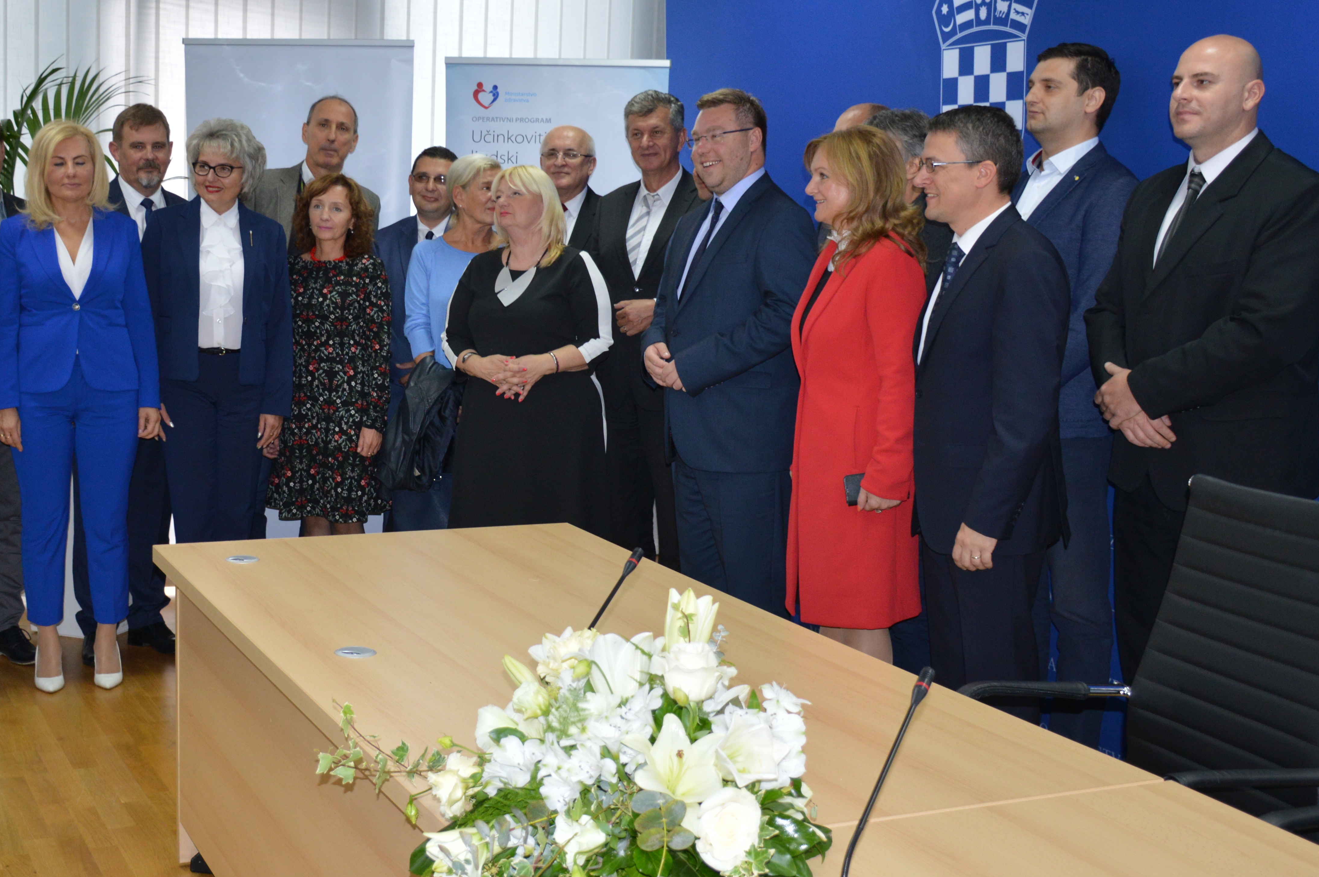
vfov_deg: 28.2
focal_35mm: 48
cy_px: 410
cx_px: 513
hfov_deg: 41.2
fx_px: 1746
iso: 450
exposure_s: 1/60
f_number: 3.8
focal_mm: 23
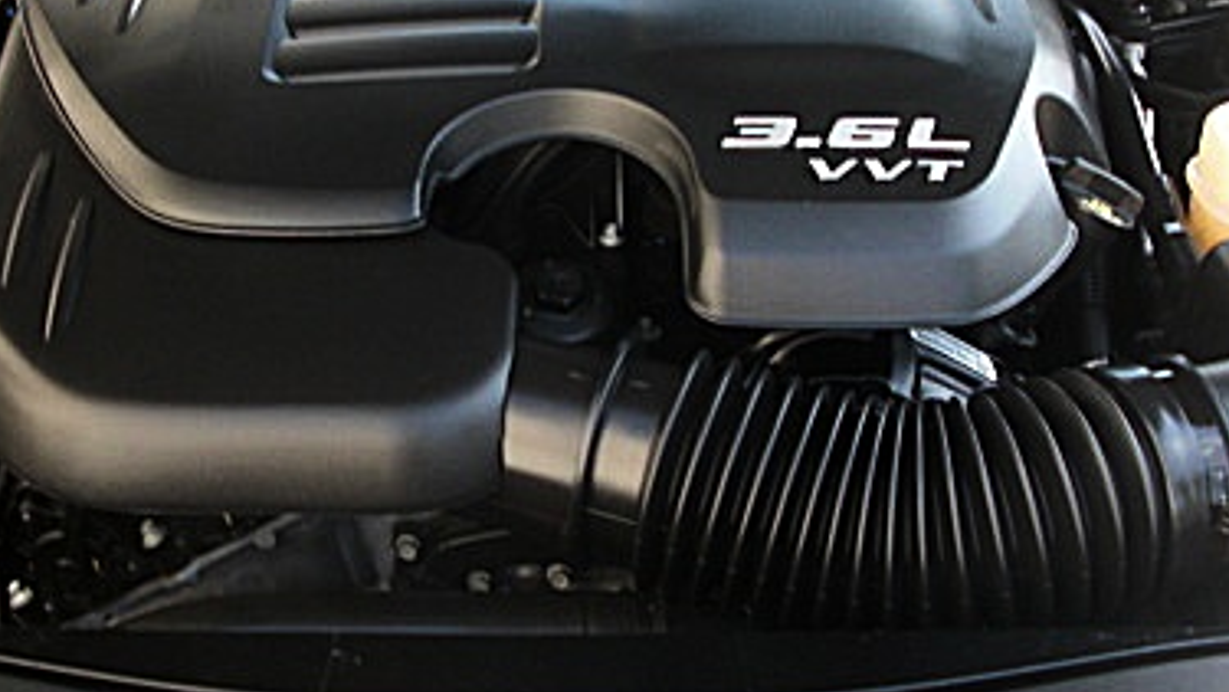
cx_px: 459
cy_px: 246
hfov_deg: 31.3
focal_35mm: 67
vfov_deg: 18.0
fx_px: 2184
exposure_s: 1/125
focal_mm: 6.3
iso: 100
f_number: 2.8
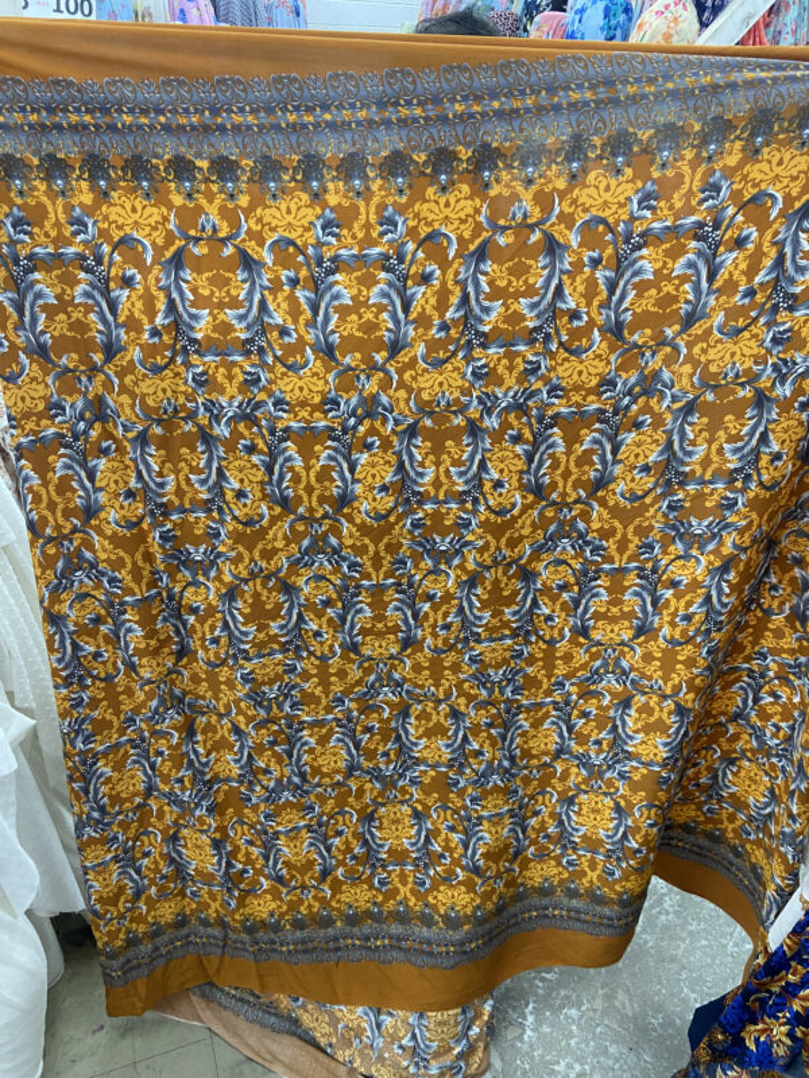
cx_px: 404
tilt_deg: -27.6
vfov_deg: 67.3
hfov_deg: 53.1
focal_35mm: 26
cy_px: 539
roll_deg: -2.6
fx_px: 810
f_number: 1.8
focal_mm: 4.25
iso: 200
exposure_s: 1/50
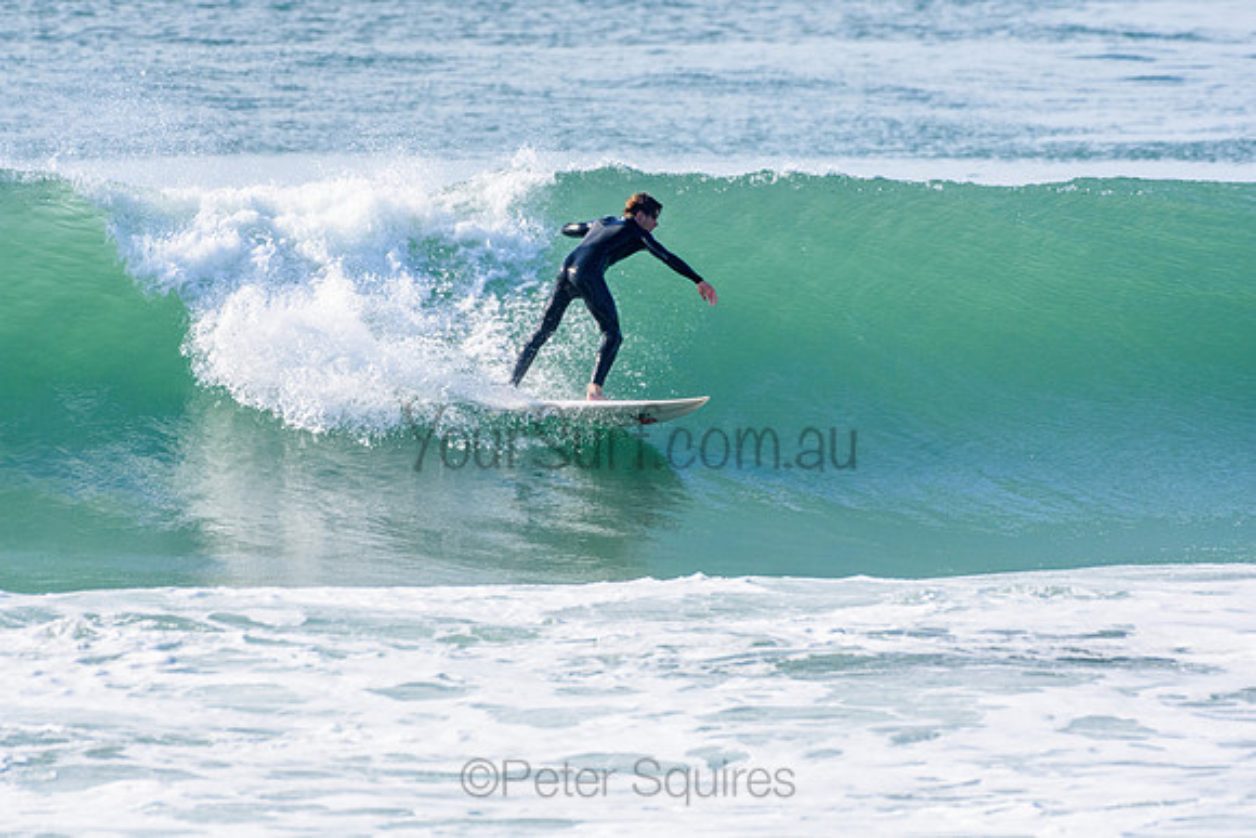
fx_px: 26172
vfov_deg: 1.8
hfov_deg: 2.7
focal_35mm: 750
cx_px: 628
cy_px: 419
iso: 450
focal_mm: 500
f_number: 5.6
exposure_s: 1/2000
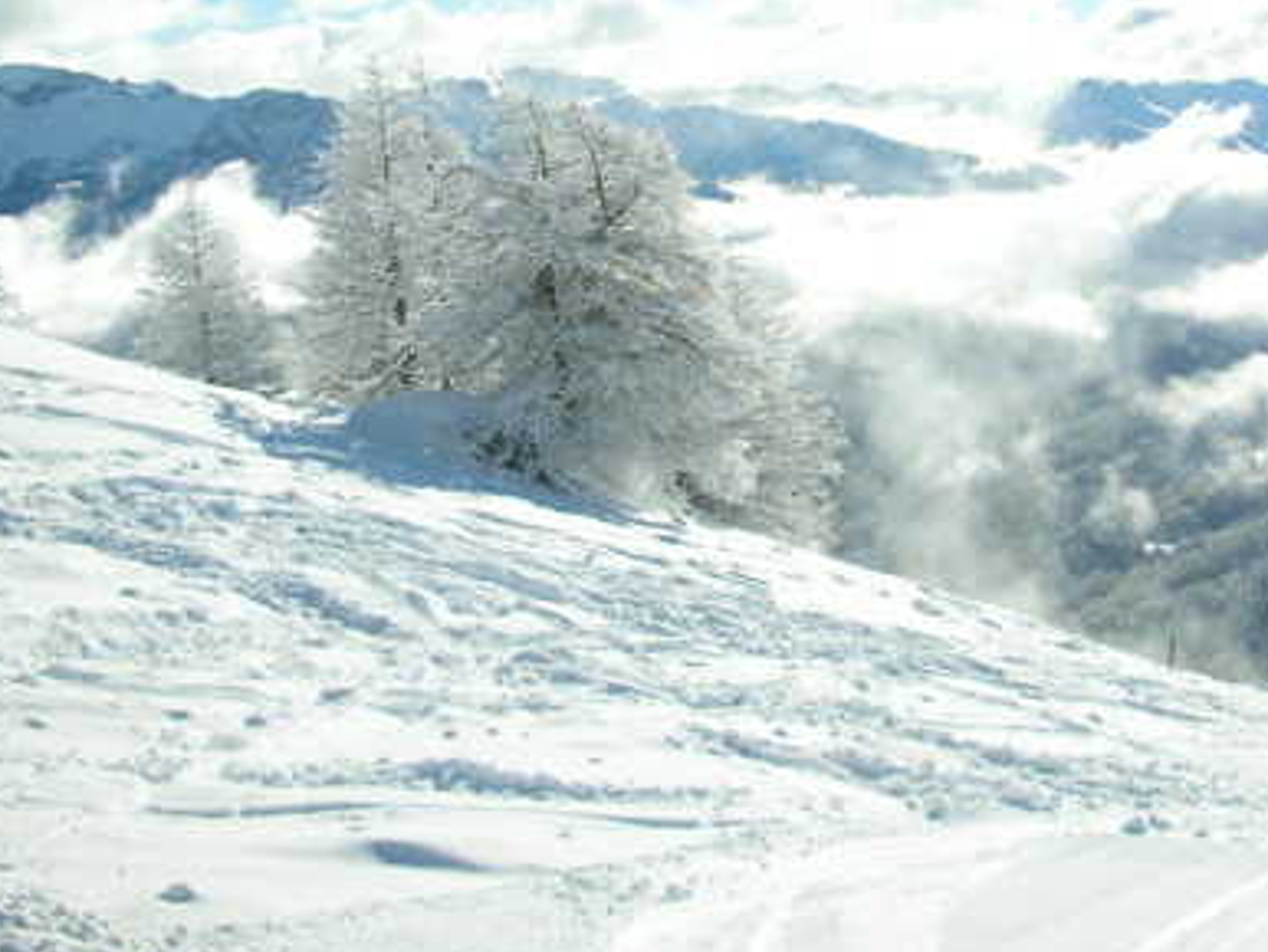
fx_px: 2126
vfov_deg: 25.0
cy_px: 233
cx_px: 818
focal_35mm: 58
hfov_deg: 33.0
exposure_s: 1/250
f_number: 8.5
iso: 50
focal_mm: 5.8
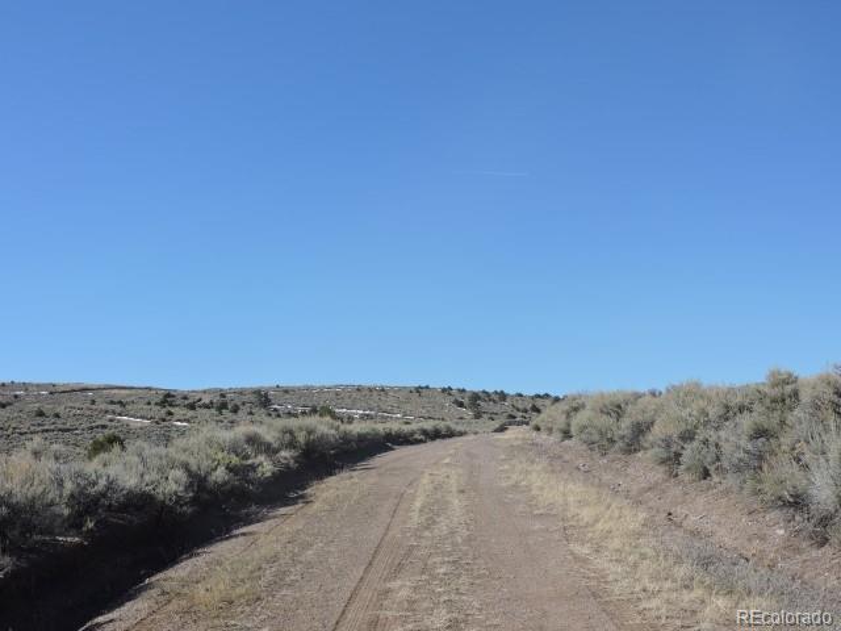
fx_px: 1215
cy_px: 316
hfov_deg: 38.2
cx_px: 420
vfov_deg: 29.1
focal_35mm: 50
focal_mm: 8.9
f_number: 3.6
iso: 100
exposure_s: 1/1000
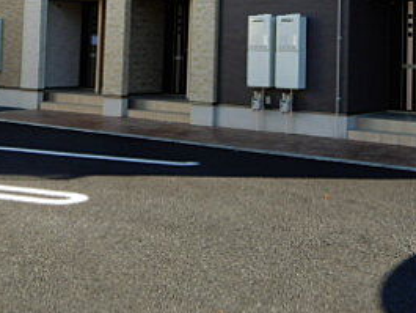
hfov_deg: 32.8
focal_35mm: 58
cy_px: -2
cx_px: 294
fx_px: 697
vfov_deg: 24.1
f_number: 3.4
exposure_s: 1/320
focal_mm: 4.3
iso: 80
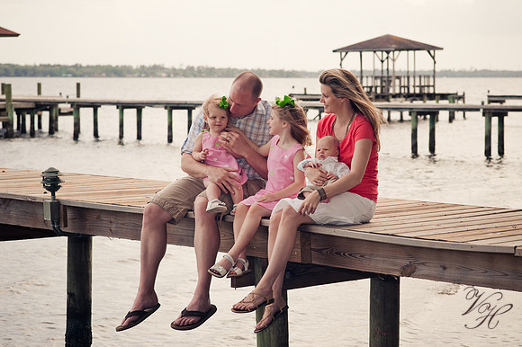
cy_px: 174
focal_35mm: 105
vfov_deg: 13.0
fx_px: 1522
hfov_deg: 19.5
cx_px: 261
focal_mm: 105
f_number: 6.3
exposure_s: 1/250
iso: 200
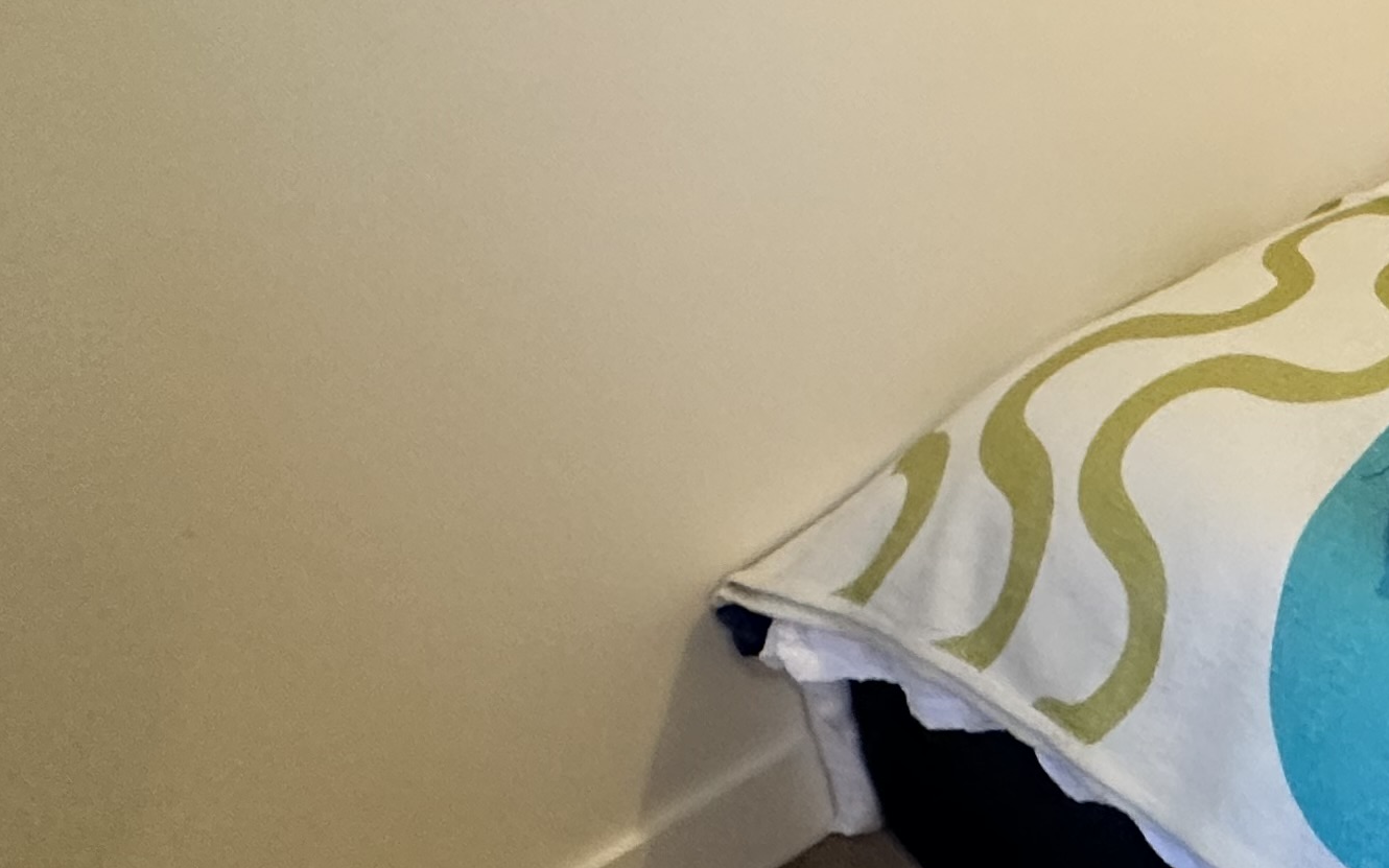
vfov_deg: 26.9
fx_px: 1703
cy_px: -17
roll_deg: +1.4
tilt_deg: -16.6
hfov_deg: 34.3
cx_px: 1720
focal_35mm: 45
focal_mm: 2.22
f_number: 2.2
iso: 320
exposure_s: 1/98
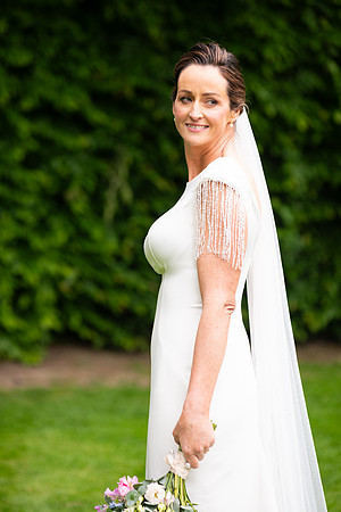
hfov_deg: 8.9
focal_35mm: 155
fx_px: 2202
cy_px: 256
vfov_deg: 13.2
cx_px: 170
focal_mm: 155
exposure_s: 1/200
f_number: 3.5
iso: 250
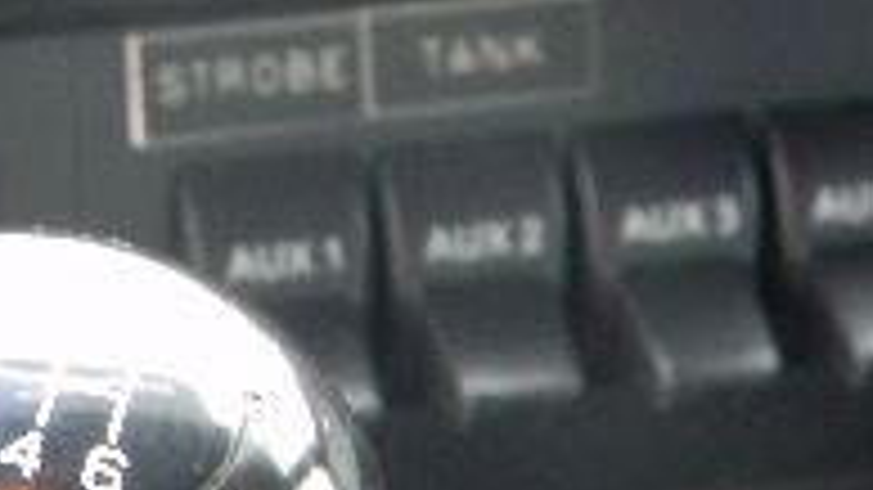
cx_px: 32
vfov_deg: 5.0
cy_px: 283
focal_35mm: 241
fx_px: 5577
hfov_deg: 8.9
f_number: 4.3
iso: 400
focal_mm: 12.2
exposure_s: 1/20
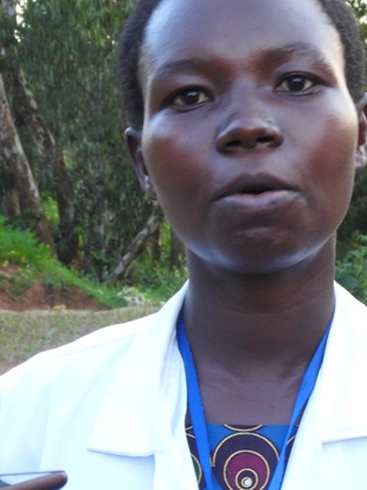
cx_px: 358
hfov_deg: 12.1
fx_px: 1710
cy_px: 345
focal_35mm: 121
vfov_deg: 16.2
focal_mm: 9
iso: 160
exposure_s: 1/30
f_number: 4
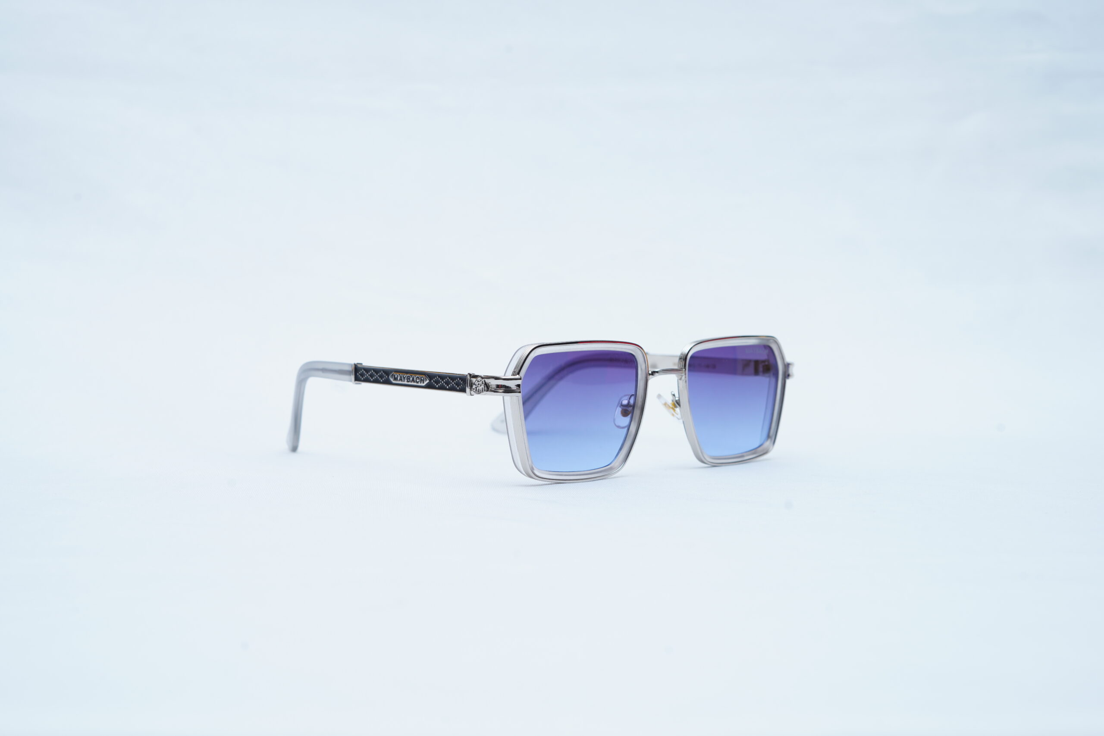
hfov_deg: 39.6
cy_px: 368
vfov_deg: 27.0
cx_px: 552
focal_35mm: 50
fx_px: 1533
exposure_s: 1/160
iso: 200
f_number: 9
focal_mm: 50
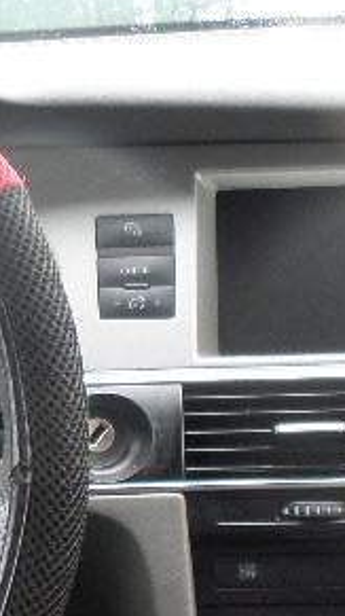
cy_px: 485
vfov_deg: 22.0
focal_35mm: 96
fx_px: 1566
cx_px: -70
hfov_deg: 12.3
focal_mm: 4.5
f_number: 2.5
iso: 80
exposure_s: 1/30
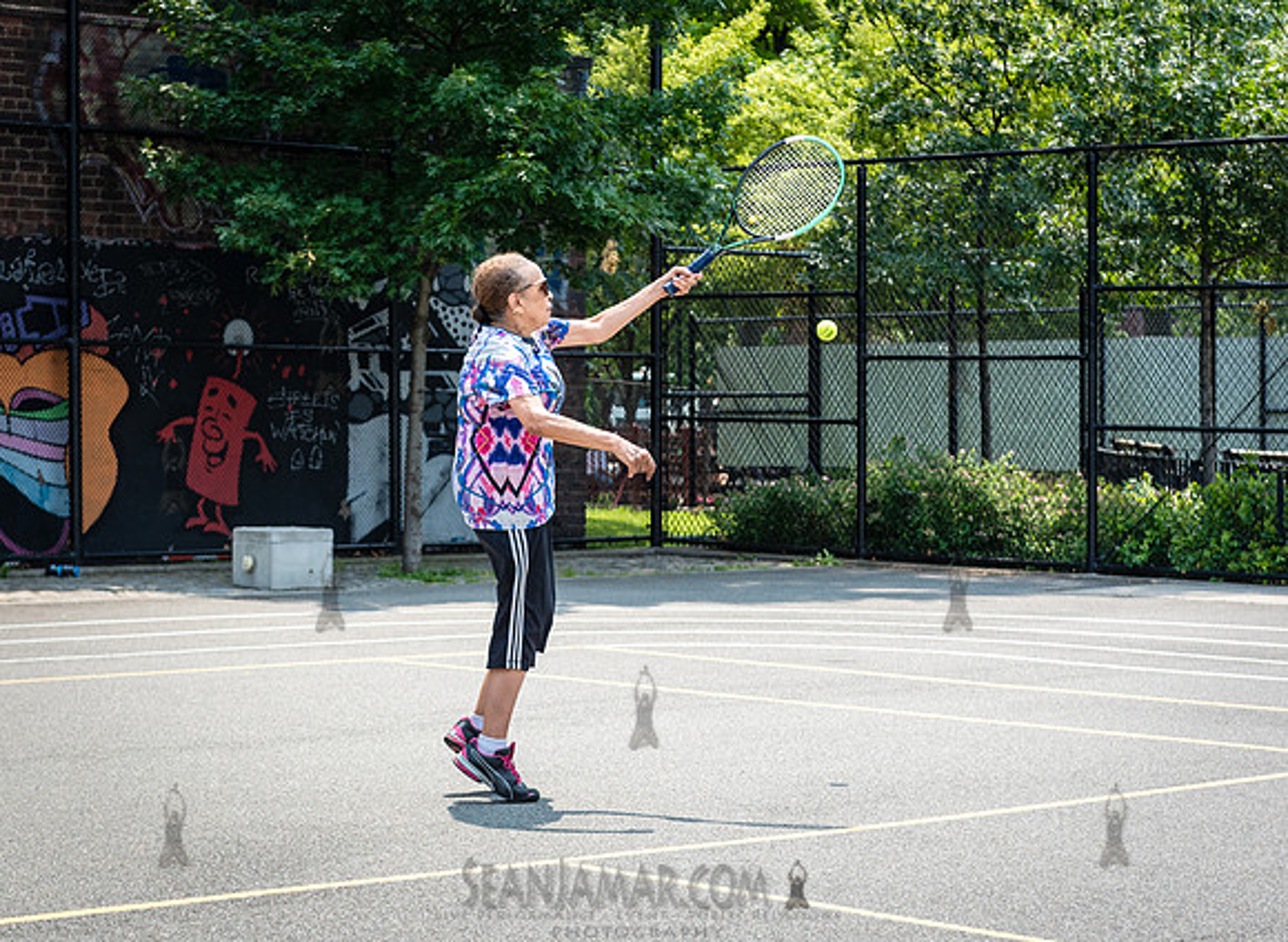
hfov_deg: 22.7
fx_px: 3205
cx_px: 480
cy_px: 471
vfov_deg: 16.7
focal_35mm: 87
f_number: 4.5
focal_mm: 66
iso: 200
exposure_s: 1/1250
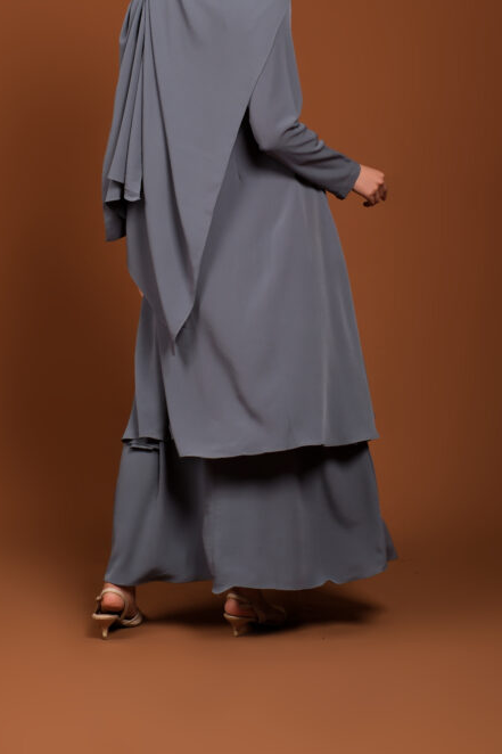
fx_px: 1716
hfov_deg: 16.6
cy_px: 219
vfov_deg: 24.6
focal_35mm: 82
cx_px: 273
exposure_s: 1/200
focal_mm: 35
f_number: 6.4
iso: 250
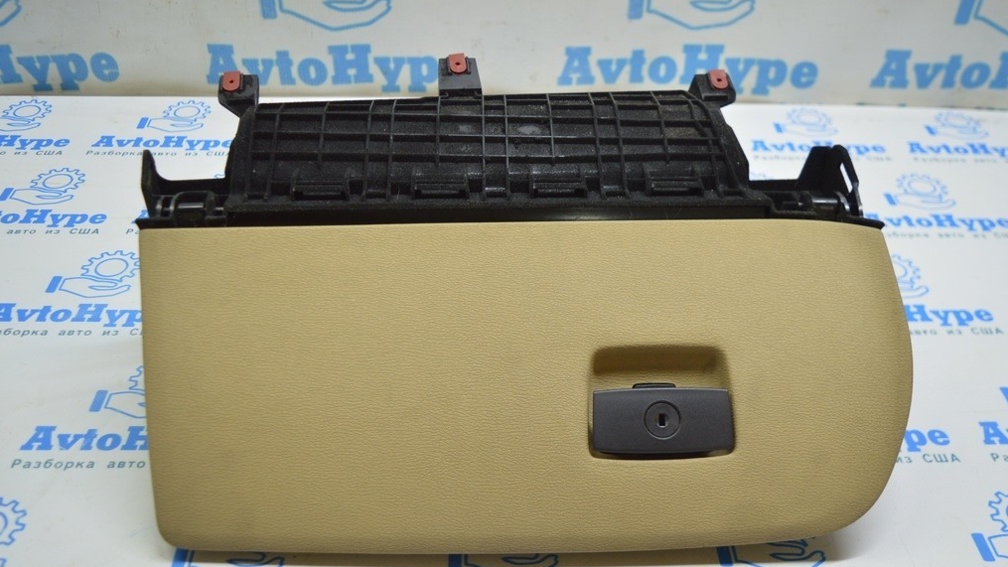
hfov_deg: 52.8
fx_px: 1016
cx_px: 506
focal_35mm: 38
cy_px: 325
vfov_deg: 31.1
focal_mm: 24
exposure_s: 1/50
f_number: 4
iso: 400
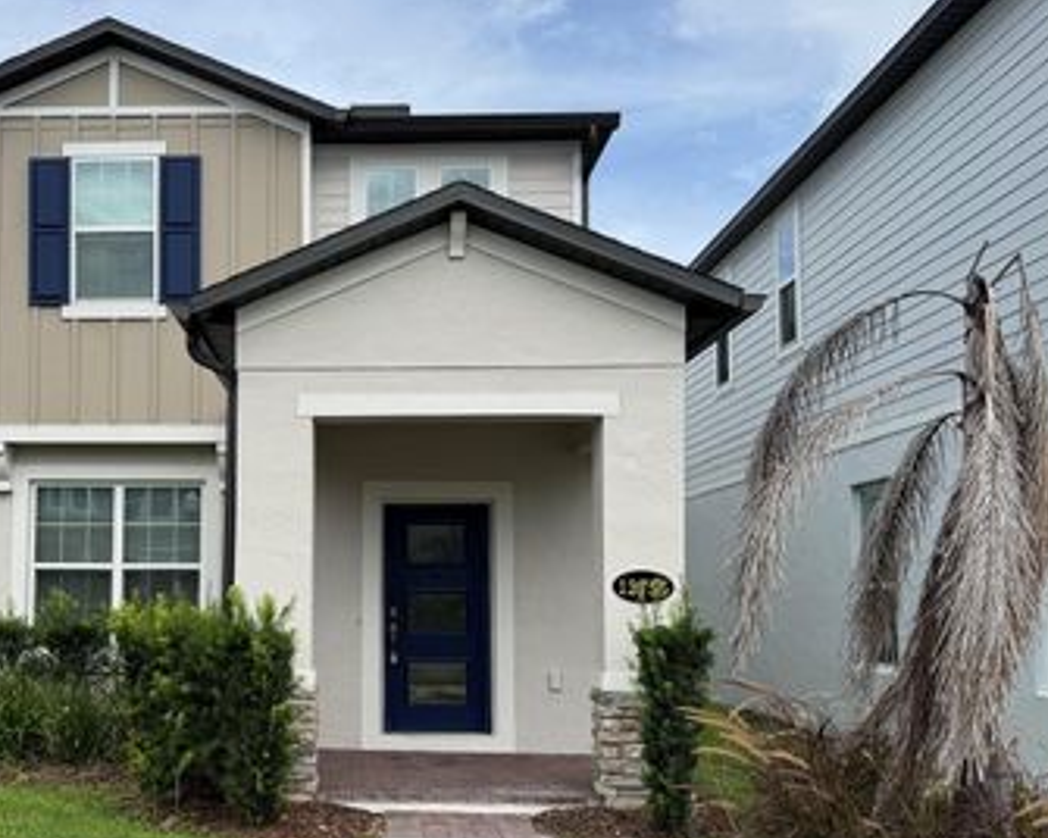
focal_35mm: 35
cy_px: 517
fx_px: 1086
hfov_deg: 50.3
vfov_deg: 42.0
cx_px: 322
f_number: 1.78
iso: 80
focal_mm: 6.76
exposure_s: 1/4950
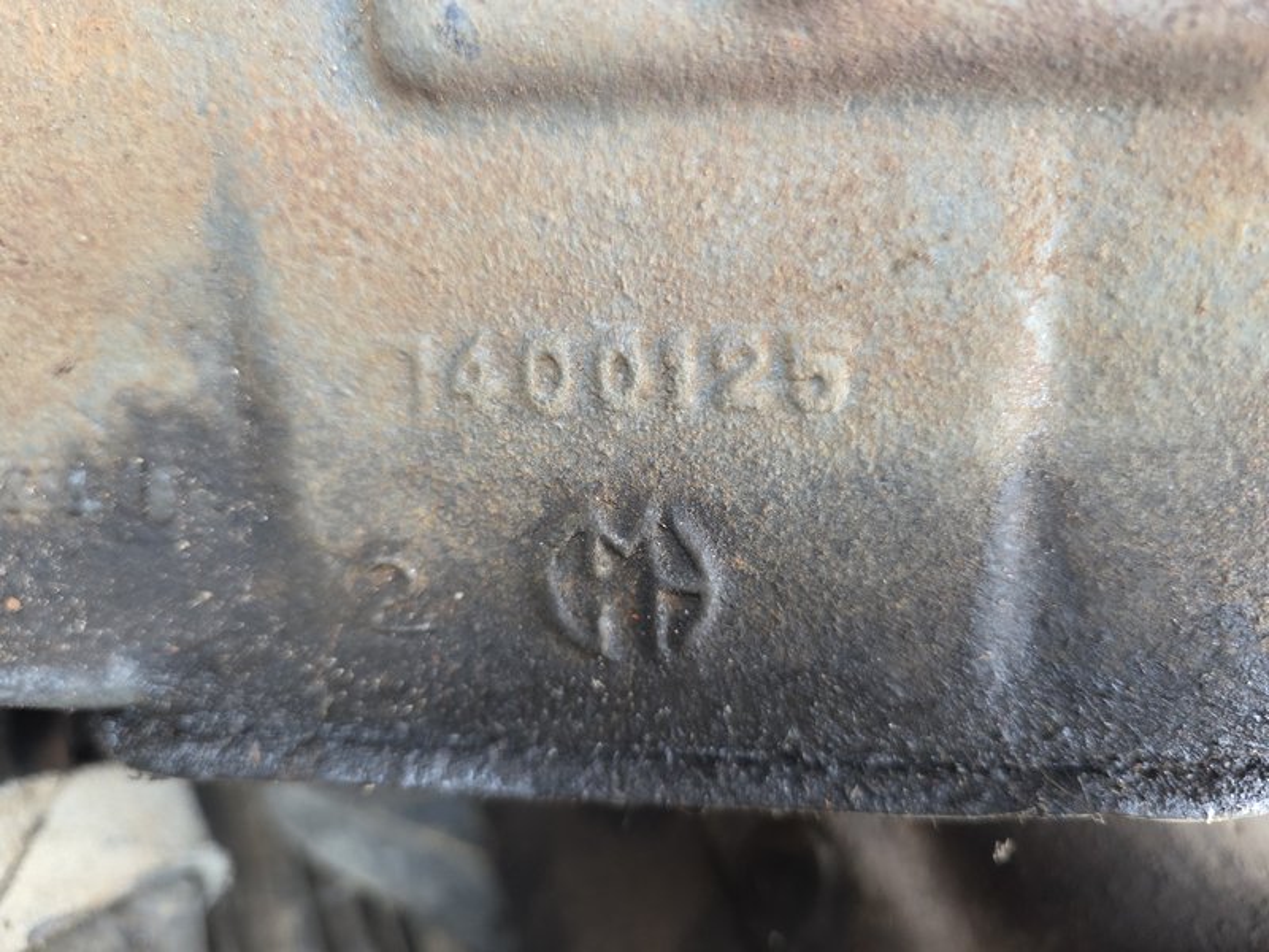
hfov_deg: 73.9
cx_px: 634
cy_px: 476
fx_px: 843
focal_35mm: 23
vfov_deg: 58.9
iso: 320
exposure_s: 1/100
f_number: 1.7
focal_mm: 6.3
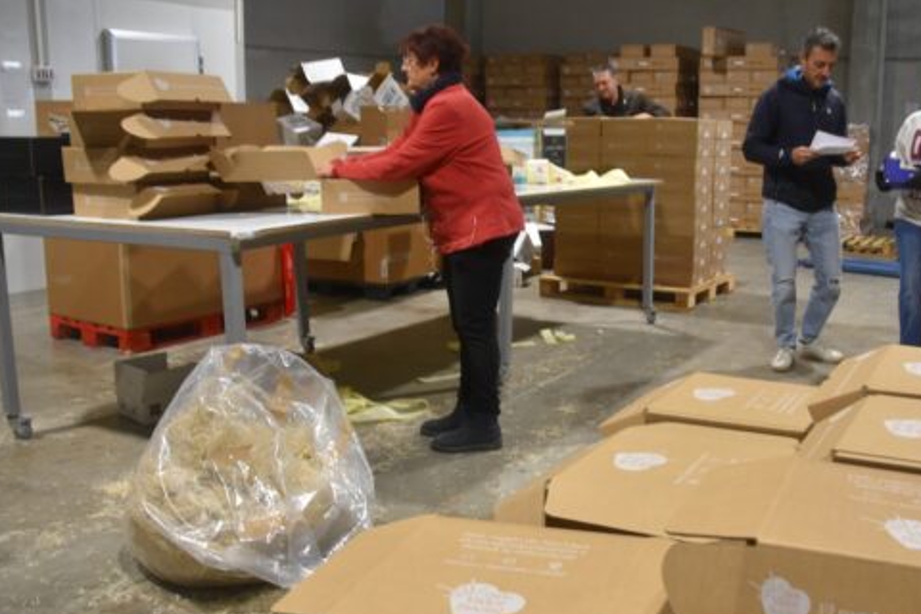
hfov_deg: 52.7
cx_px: 562
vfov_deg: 36.9
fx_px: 921
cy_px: 316
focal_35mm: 36
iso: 800
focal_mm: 18
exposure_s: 1/60
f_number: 4
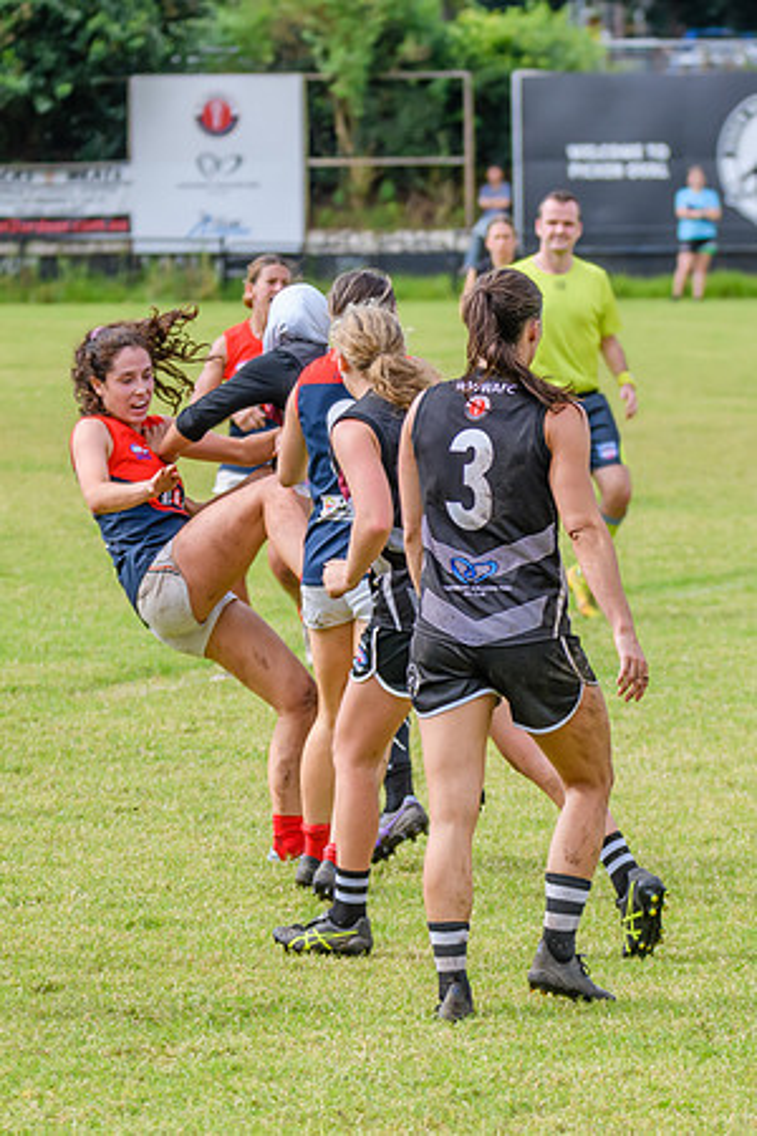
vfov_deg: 7.0
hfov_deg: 4.6
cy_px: 559
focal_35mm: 296
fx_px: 9332
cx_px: 574
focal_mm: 150
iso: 800
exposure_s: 1/2000
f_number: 5.6
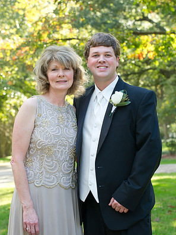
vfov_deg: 17.6
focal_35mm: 112
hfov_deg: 13.2
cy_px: 123
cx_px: 89
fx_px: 760
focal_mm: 102
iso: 500
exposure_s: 1/100
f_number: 5.6
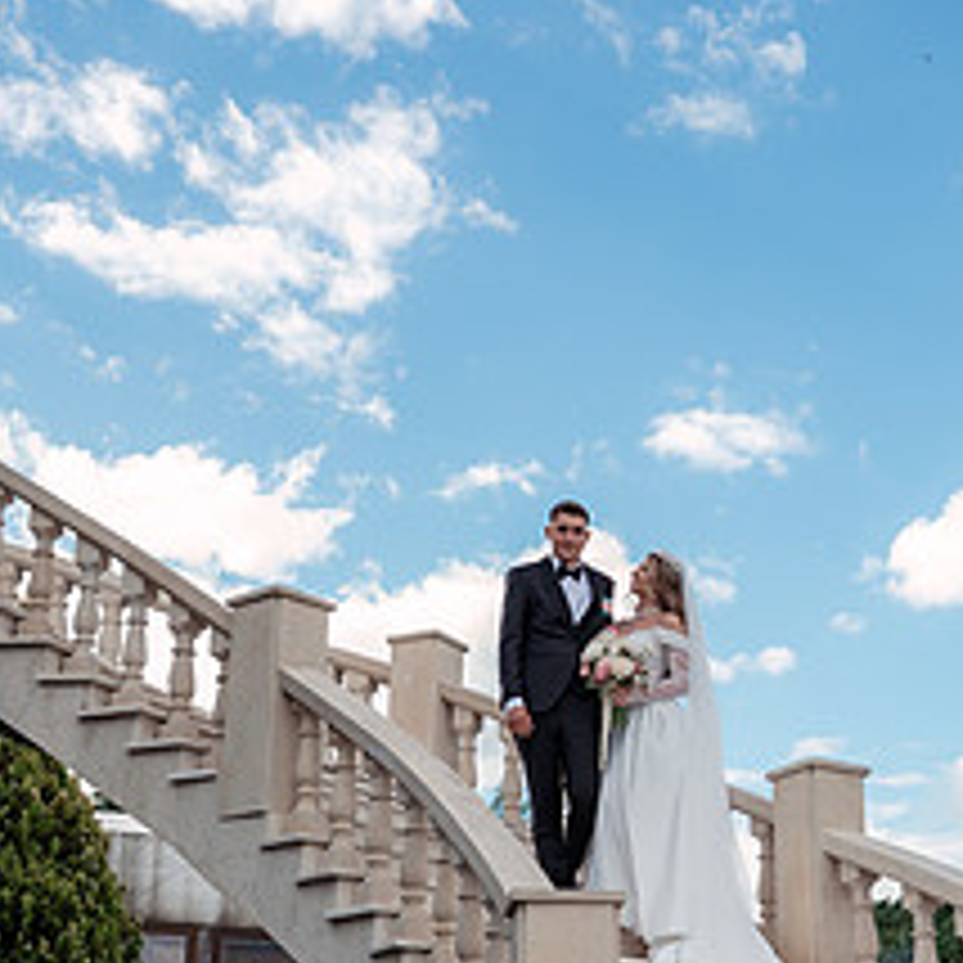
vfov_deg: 33.2
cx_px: 632
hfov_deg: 33.8
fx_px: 1574
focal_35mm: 50
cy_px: 752
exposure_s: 1/500
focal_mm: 28
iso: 160
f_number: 3.5
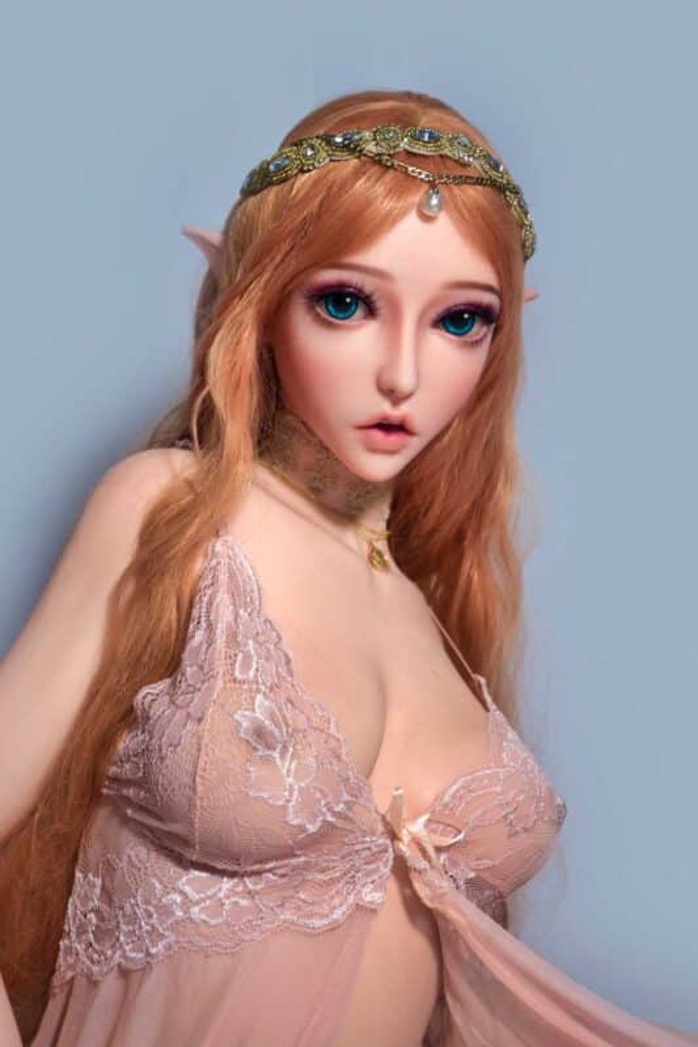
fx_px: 1746
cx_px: 349
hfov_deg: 22.6
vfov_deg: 33.4
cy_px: 524
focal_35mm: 60
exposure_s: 1/60
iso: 280
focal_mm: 40
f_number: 4.5
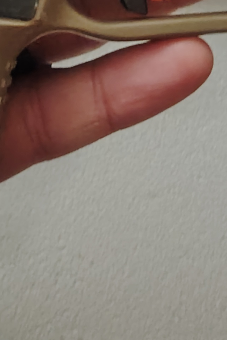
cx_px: 120
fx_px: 984
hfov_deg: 13.2
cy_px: -52
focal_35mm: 104
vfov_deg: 18.7
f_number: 1.75
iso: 14144
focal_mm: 5.25
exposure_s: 1/16.7
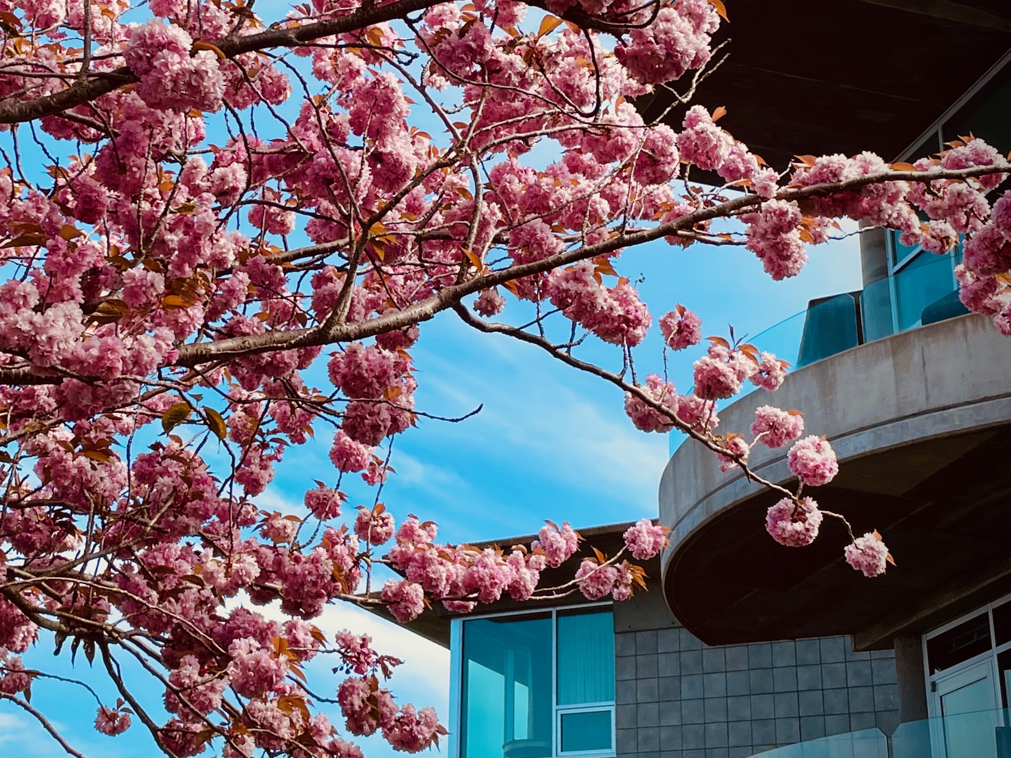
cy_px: 304
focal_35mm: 44
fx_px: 1285
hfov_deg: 42.1
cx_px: 296
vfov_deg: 32.8
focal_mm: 4.2
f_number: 1.6
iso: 32
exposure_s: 1/2564
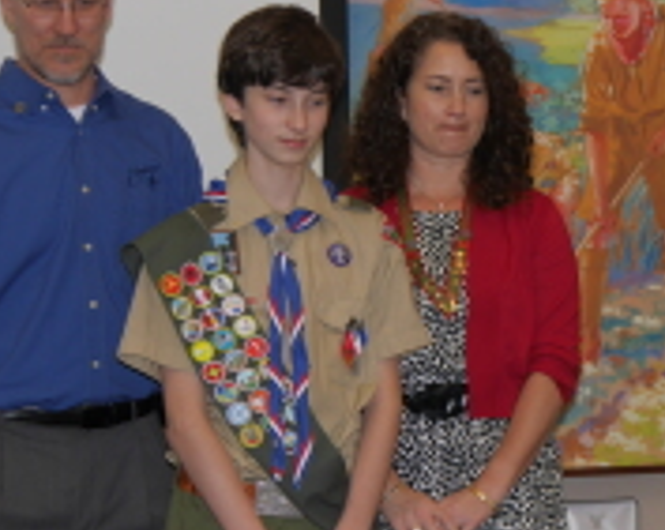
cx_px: 595
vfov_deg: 11.9
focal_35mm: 129
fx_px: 2535
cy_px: 295
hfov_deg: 14.8
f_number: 4.3
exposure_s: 1/60
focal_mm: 28
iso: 200
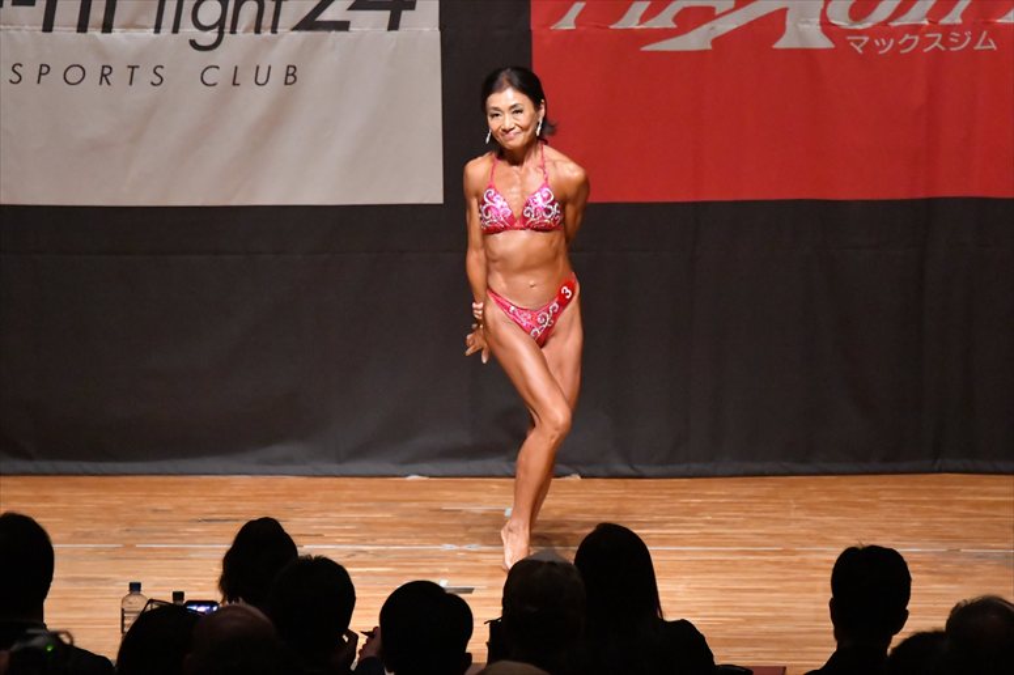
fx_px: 7601
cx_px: 507
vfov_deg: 5.1
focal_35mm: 270
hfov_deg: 7.6
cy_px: 338
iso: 12800
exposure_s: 1/400
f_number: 5.6
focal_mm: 180
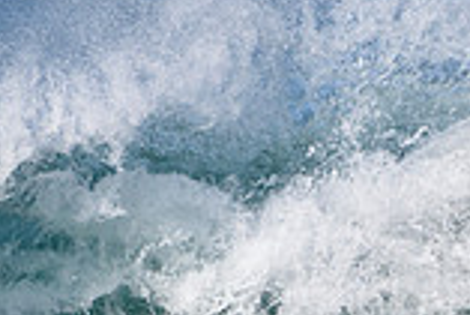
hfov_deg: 0.7
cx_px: 674
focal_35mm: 2765
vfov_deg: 0.5
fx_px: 36131
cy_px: 418
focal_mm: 500
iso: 560
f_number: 5.6
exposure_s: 1/4000
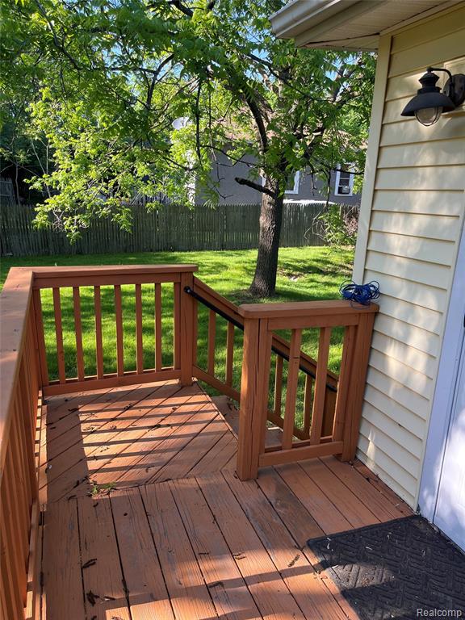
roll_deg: -1.9
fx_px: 466
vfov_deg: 67.3
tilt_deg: -16.0
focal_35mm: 26
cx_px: 232
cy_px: 310
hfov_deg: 53.1
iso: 50
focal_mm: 5.1
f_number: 1.6
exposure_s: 1/362
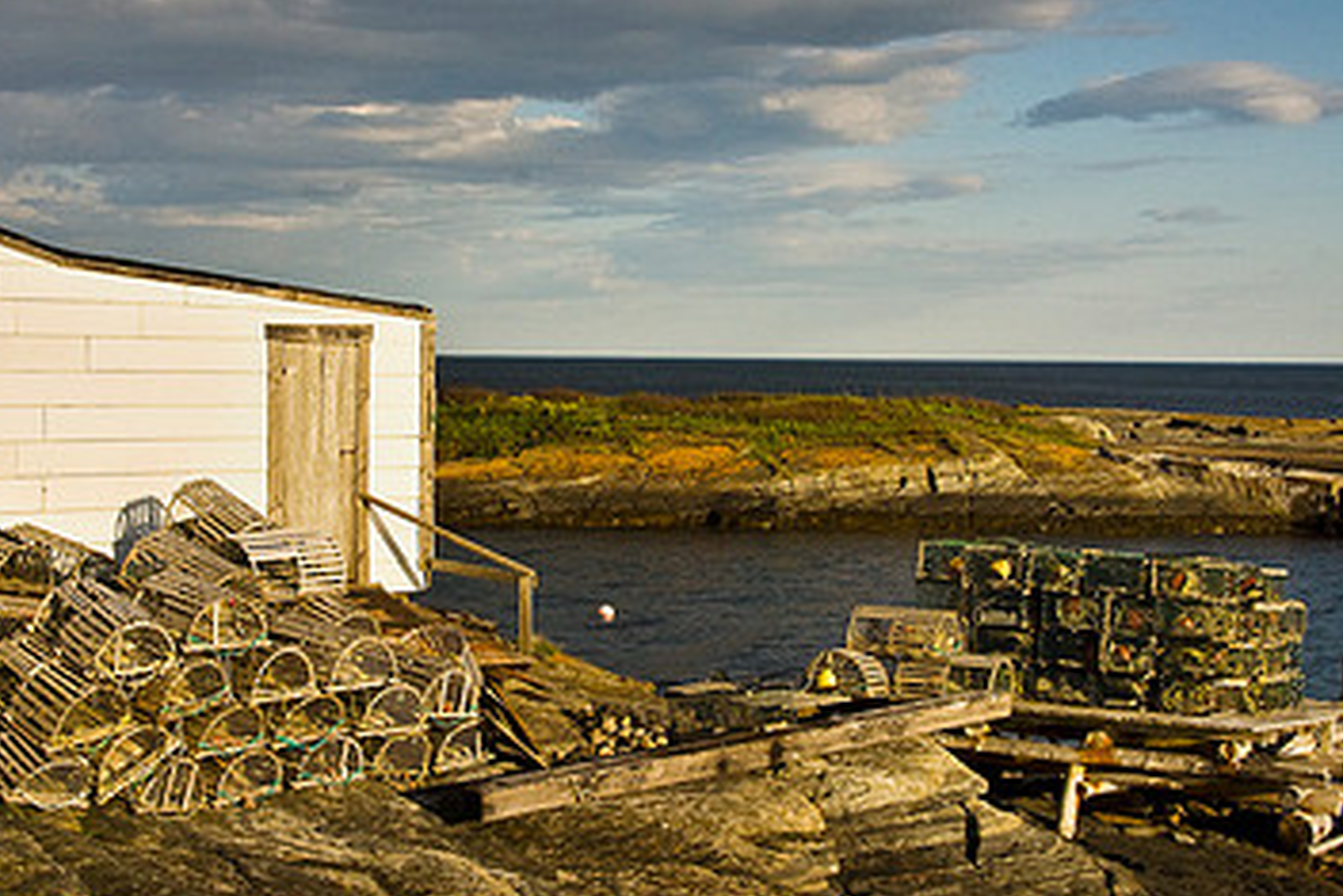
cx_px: 561
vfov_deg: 20.4
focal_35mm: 67
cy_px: 374
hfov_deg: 30.1
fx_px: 2494
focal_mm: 27
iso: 200
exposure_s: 1/200
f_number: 16
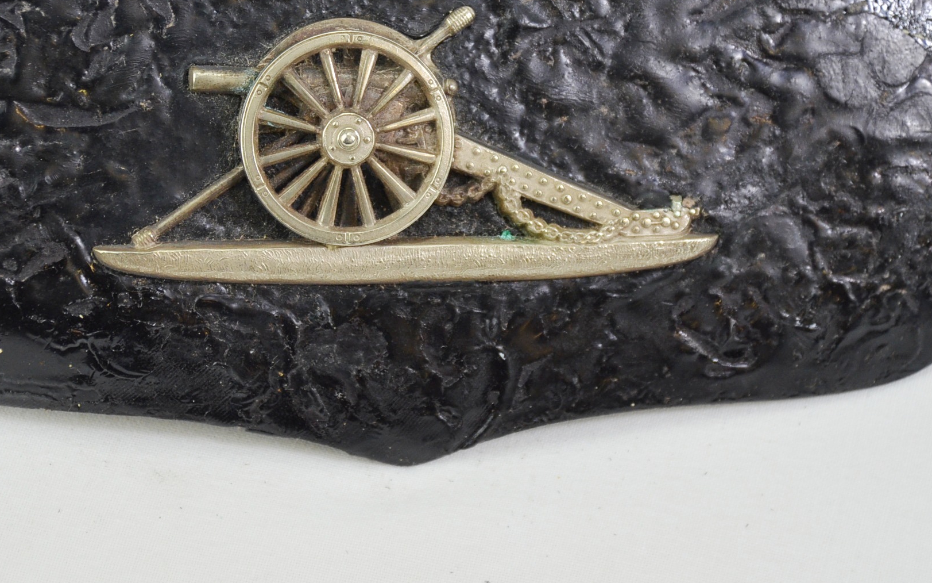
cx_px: 389
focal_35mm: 174
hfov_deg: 12.1
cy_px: 158
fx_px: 4413
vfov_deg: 7.5
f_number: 5.3
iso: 640
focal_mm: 75
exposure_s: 1/250
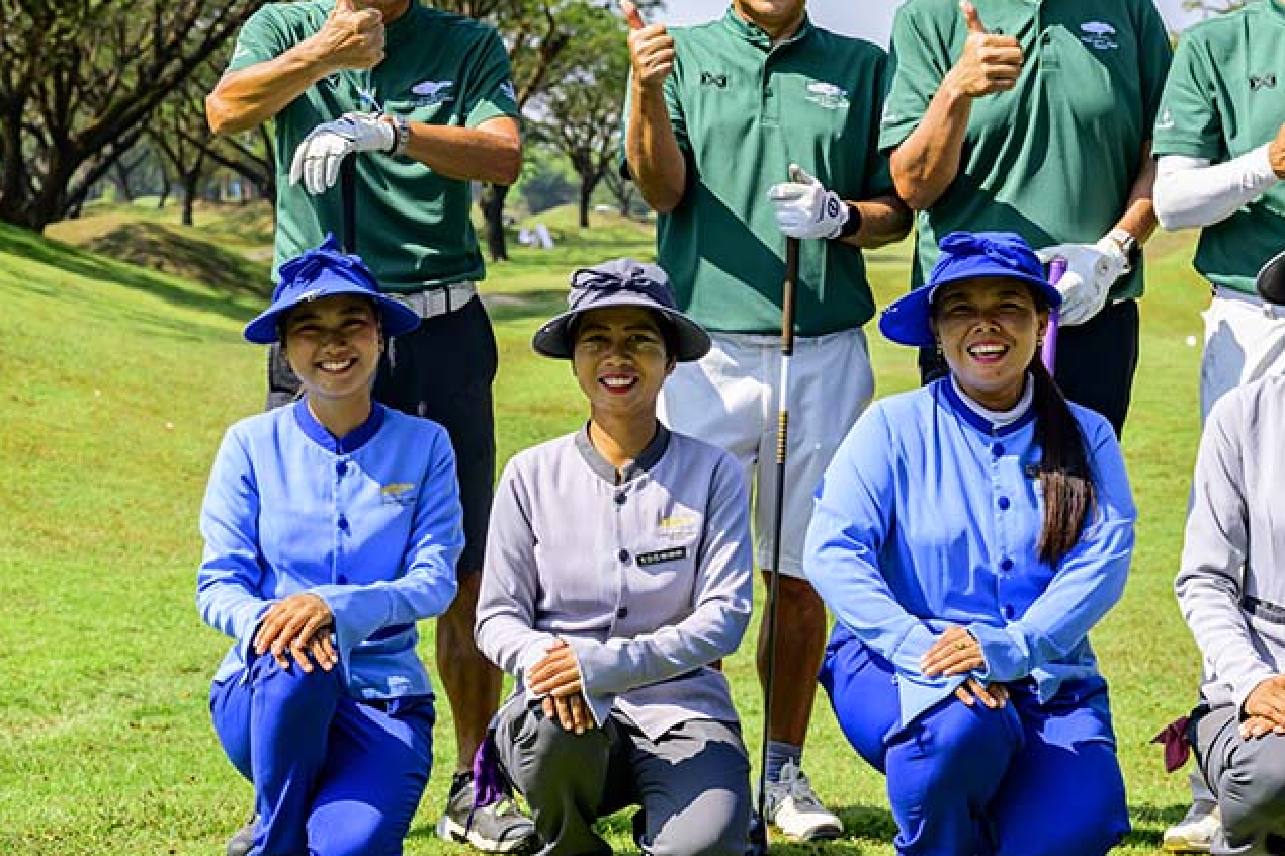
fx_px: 2319
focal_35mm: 65
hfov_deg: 30.7
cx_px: 854
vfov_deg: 20.9
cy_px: 368
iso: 160
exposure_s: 1/1600
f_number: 5
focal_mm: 43
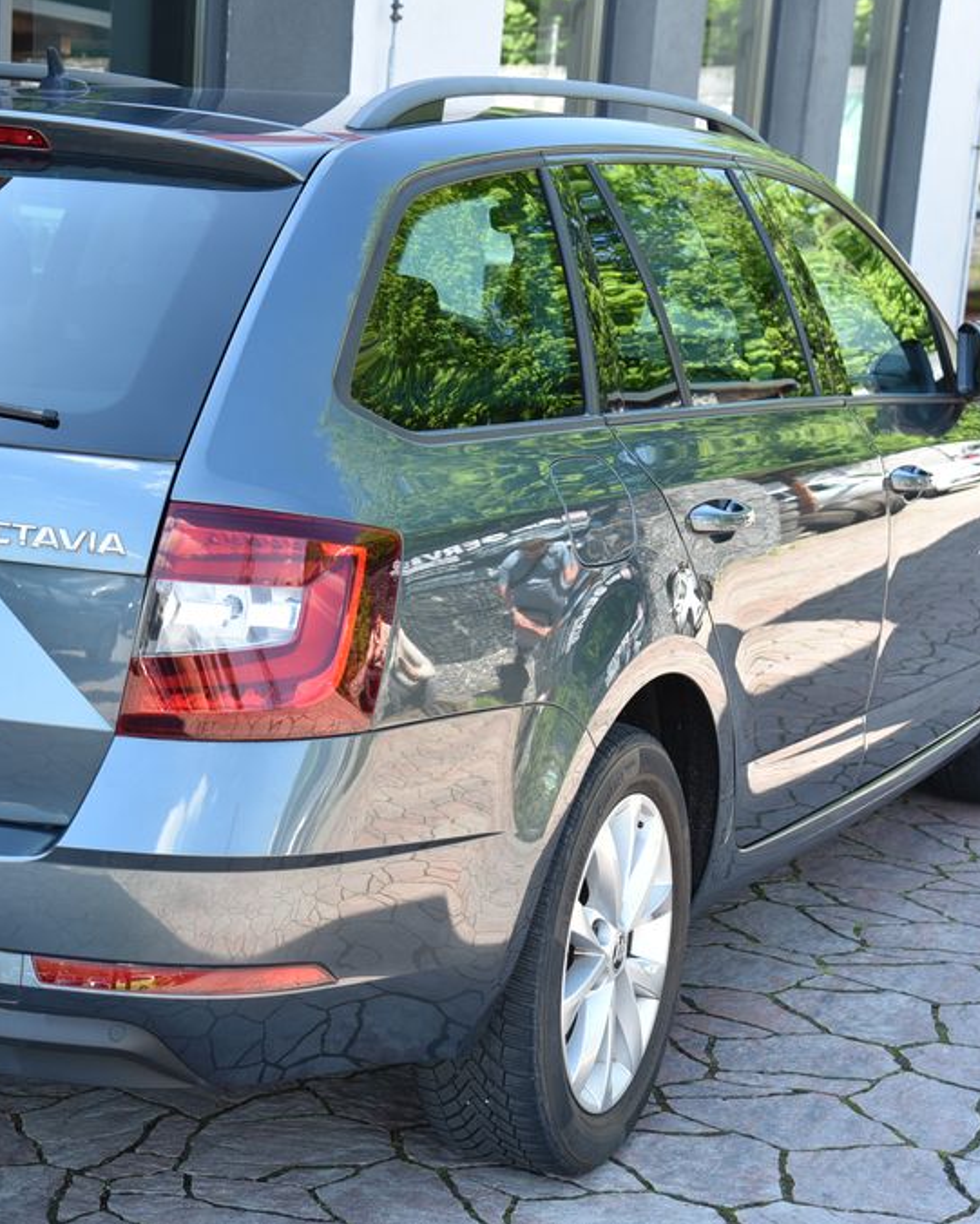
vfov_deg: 25.7
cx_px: 187
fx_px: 2682
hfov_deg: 20.5
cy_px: 610
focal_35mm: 74
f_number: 6.3
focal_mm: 52
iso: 500
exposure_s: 1/160
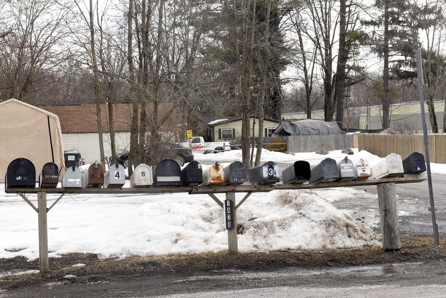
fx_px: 867
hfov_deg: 28.8
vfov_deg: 19.5
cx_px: 223
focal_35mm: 70
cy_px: 149
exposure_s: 1/250
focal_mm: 70
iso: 2500
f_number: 22
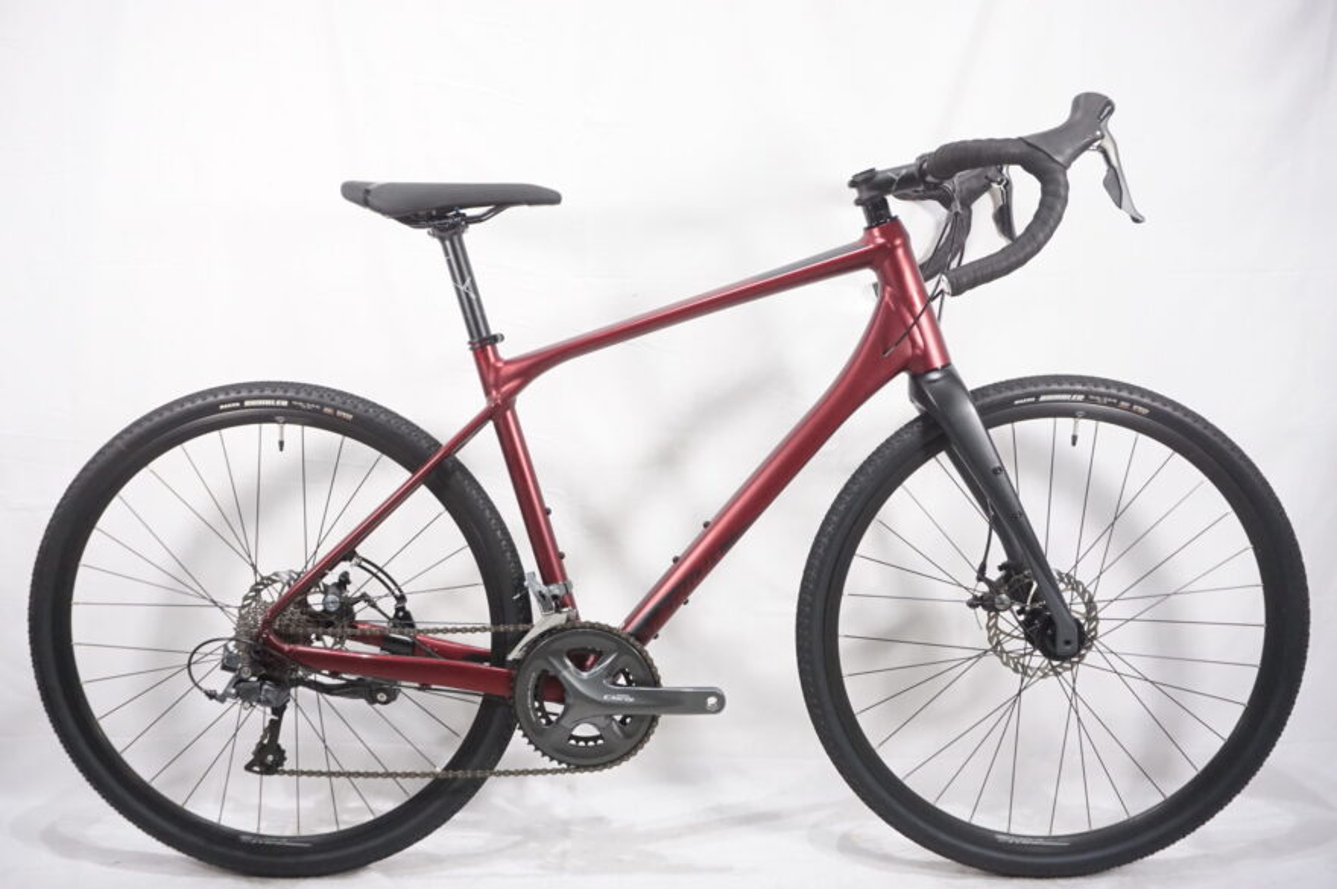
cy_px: 444
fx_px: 1169
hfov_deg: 59.5
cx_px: 668
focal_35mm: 32
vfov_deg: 41.6
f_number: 5.6
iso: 2000
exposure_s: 1/60
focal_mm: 21
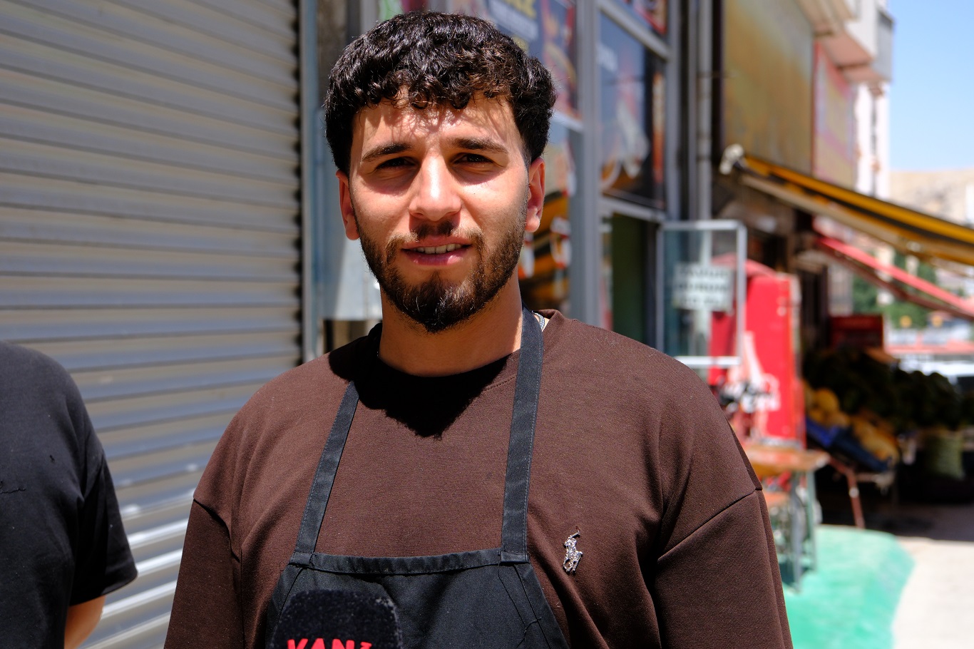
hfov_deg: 40.4
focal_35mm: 49
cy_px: 324
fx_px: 1325
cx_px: 487
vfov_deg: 27.5
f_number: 4
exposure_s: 1/1600
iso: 400
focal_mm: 32.5
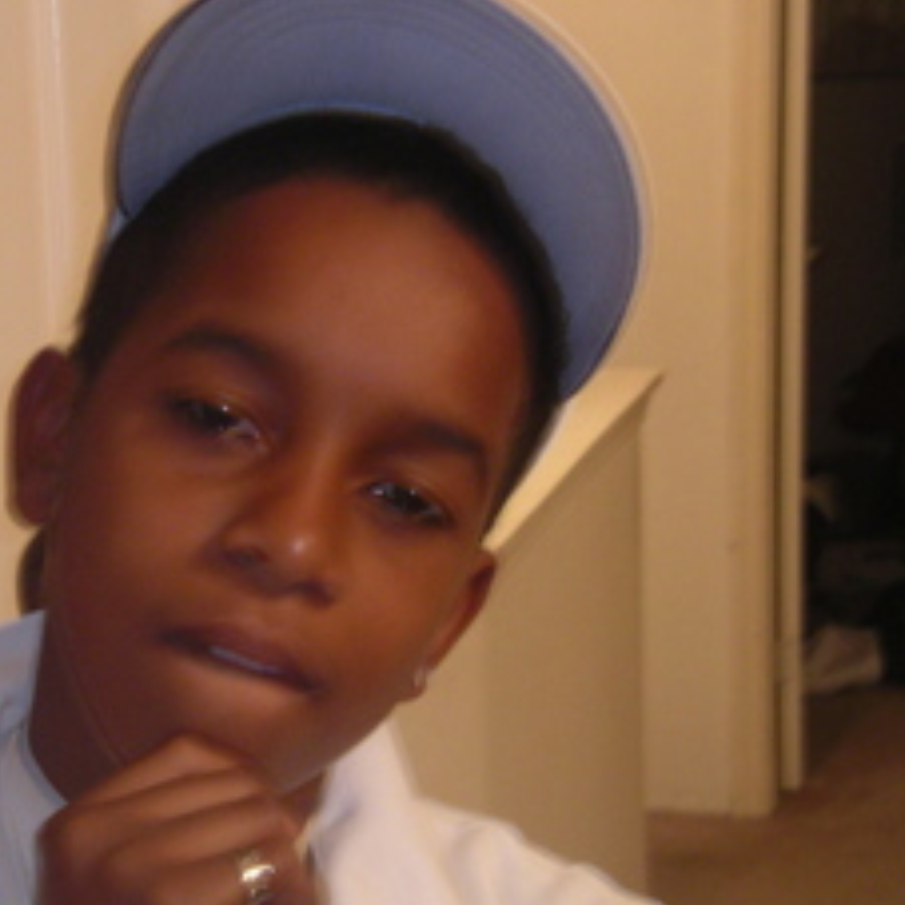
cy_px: 538
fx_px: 3224
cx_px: 171
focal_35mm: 109
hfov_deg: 15.9
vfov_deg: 16.0
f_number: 3.5
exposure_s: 1/4
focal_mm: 10.8
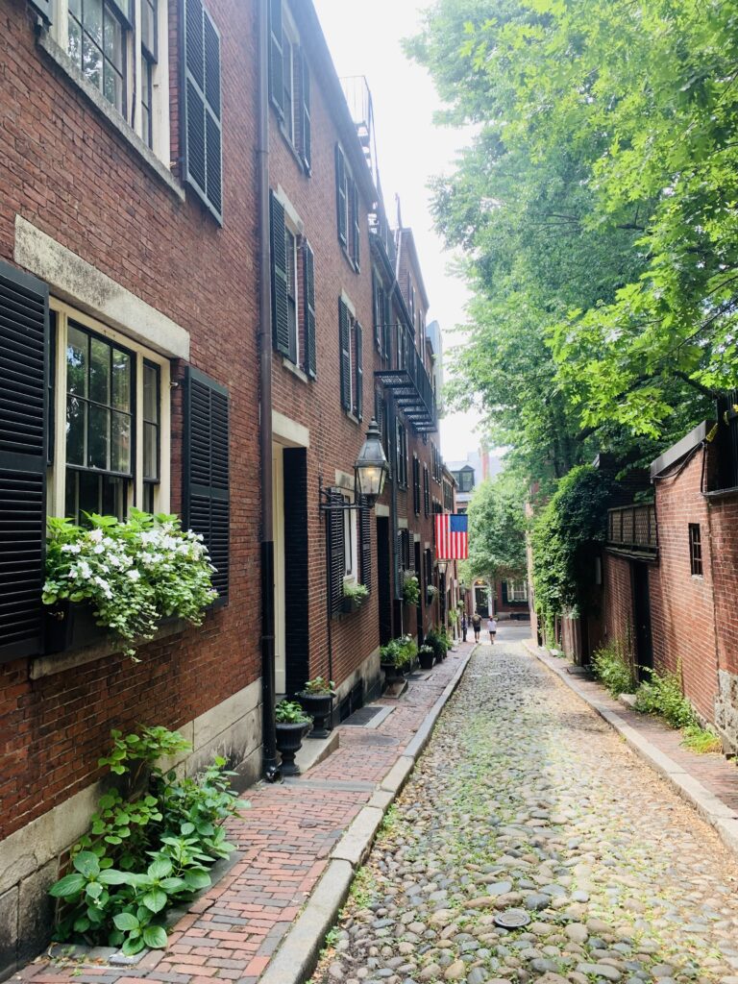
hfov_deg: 53.1
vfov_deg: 67.3
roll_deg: +1.0
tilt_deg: +5.3
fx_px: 739
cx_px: 369
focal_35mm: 26
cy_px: 492
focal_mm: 4.25
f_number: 1.8
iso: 25
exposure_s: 1/141
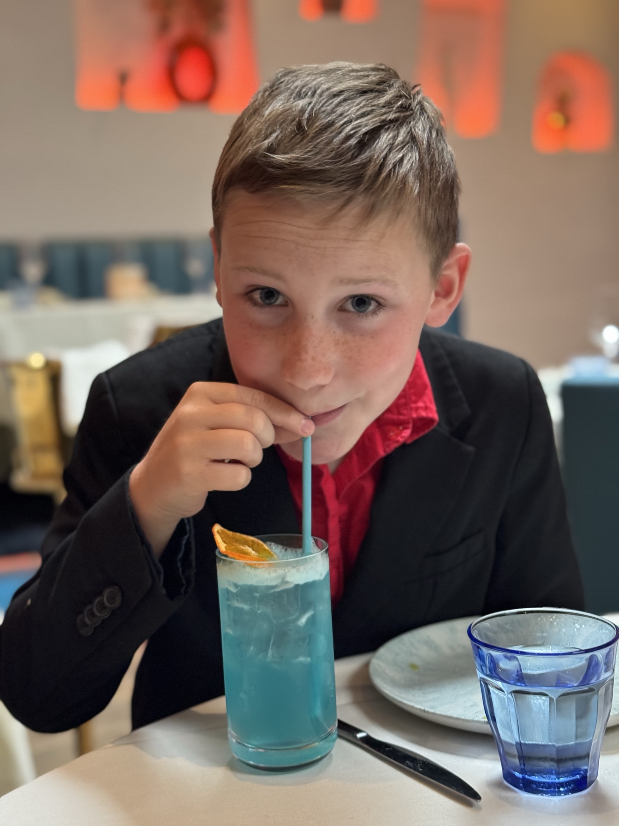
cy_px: 413
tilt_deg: -6.6
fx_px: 1144
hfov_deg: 30.3
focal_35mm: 48
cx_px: 310
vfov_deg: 39.7
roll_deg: +2.6
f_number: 1.78
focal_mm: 6.76
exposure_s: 1/30
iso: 500
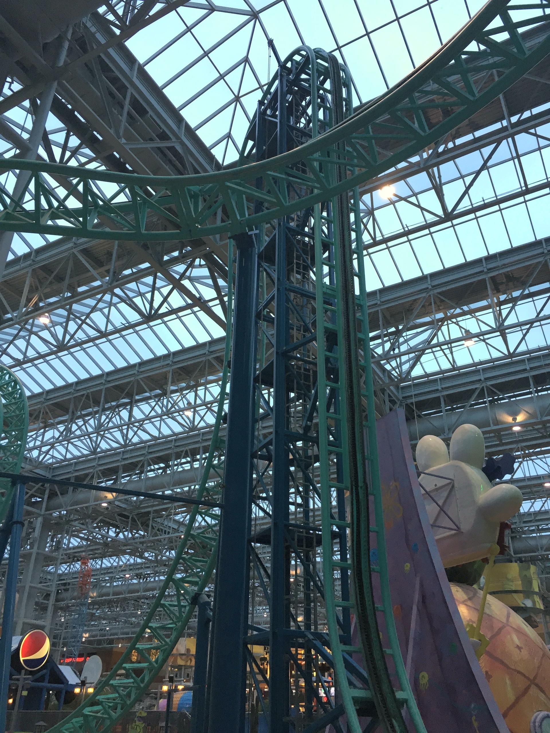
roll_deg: +0.0
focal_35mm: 29
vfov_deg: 61.7
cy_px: 366
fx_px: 614
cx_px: 275
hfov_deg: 48.2
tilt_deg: +31.0
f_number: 2.2
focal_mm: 4.15
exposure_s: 1/30
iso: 32
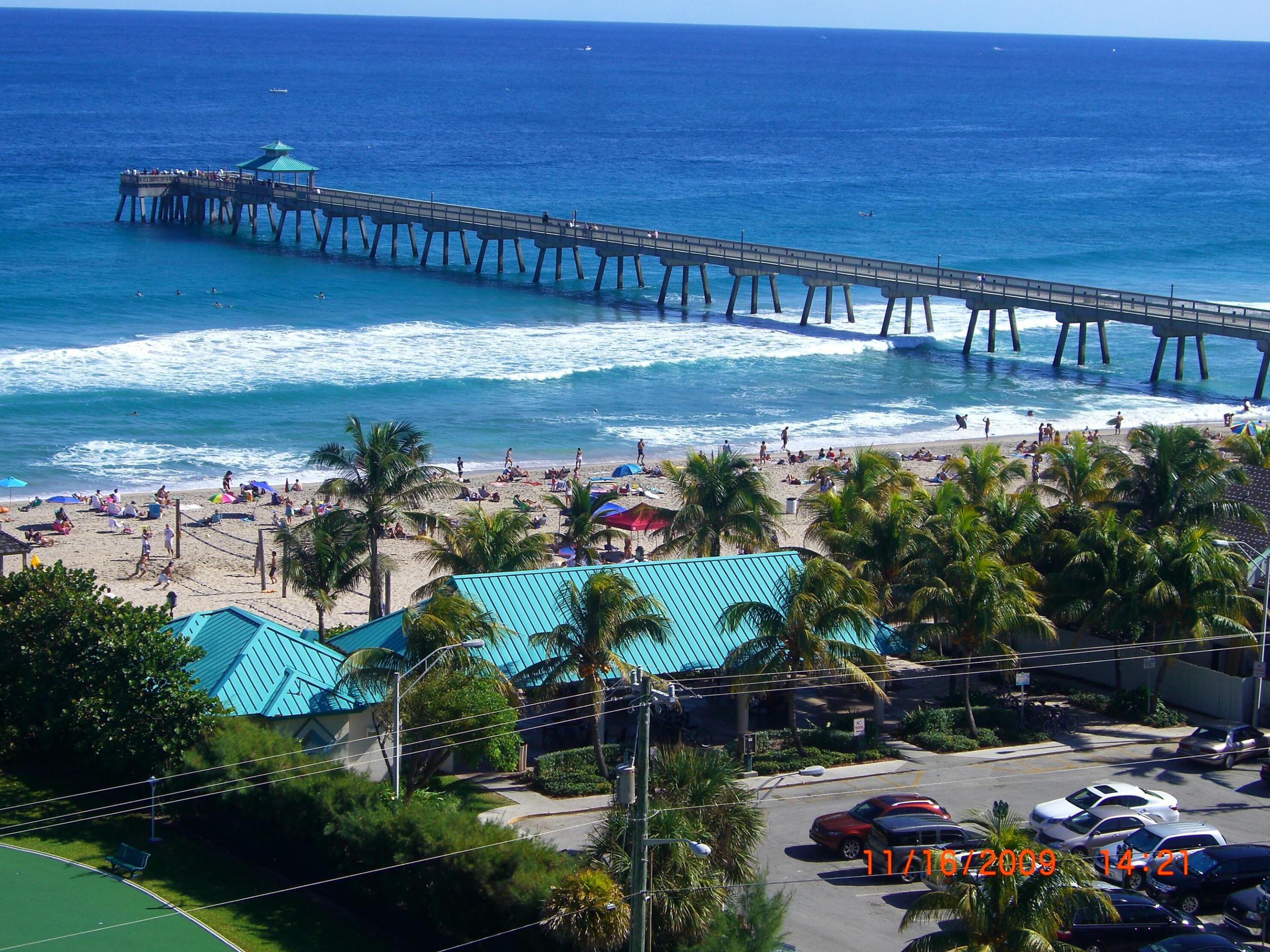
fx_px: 2898
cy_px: 479
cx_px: 629
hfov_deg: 24.7
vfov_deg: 18.7
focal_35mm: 79
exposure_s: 1/200
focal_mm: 16.3
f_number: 8.6
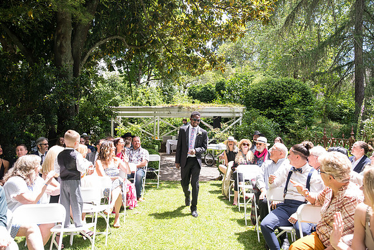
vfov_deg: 41.1
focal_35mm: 32
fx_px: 333
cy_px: 125
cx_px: 187
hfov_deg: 58.7
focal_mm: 32
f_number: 5.6
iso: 640
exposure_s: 1/400
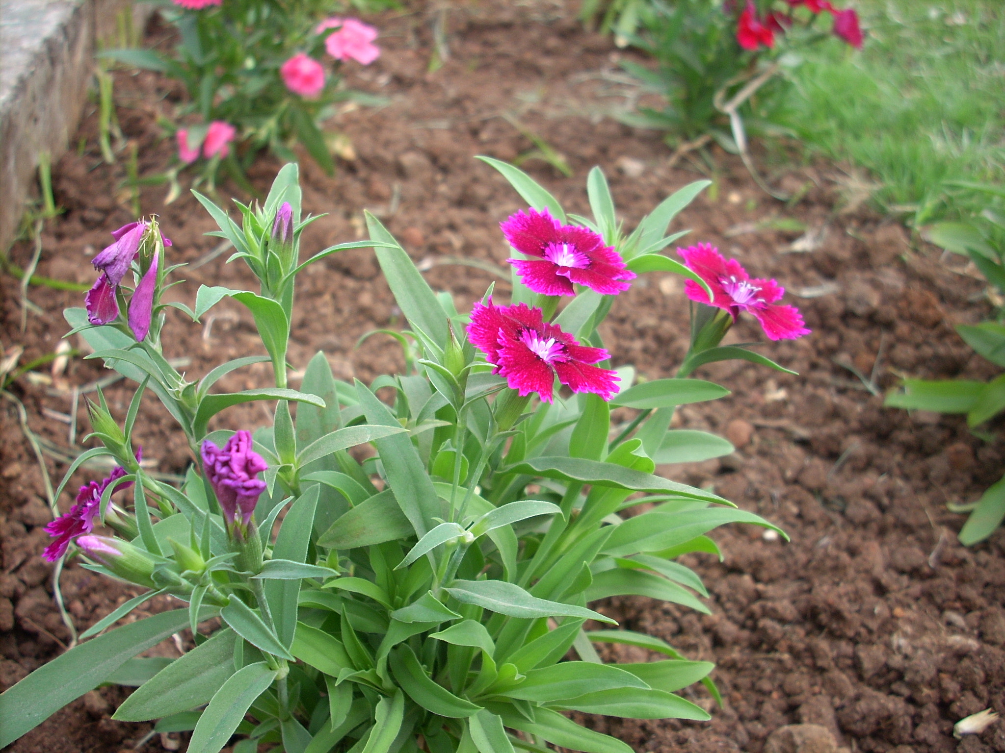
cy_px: 376
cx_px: 502
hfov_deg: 50.1
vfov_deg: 38.7
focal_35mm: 37
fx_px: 1074
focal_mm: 6.2
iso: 64
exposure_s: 1/136
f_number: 2.8
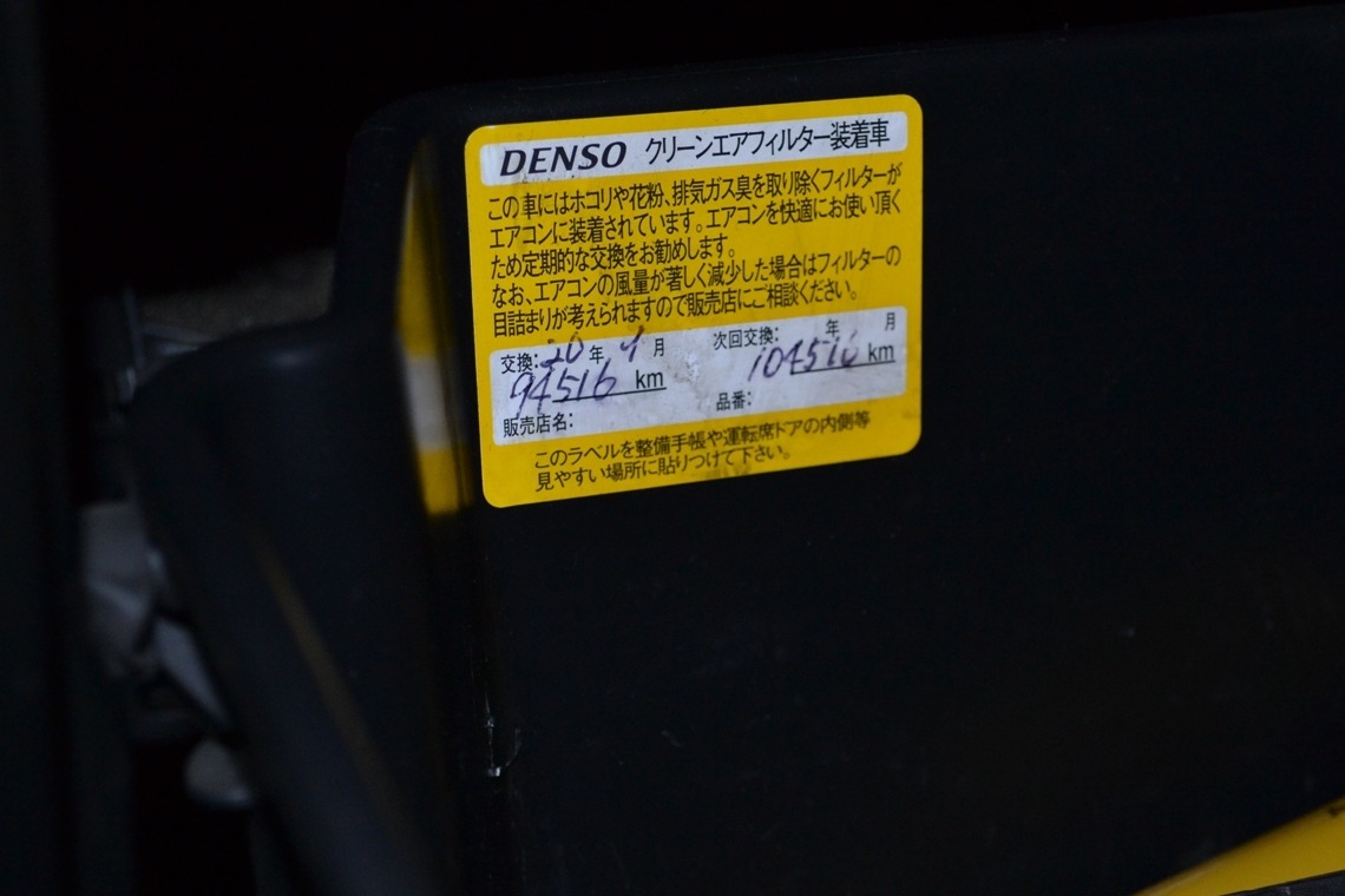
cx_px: 672
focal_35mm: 57
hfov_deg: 35.1
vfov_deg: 23.8
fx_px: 2129
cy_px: 448
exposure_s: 1/60
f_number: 5
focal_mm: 38
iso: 640
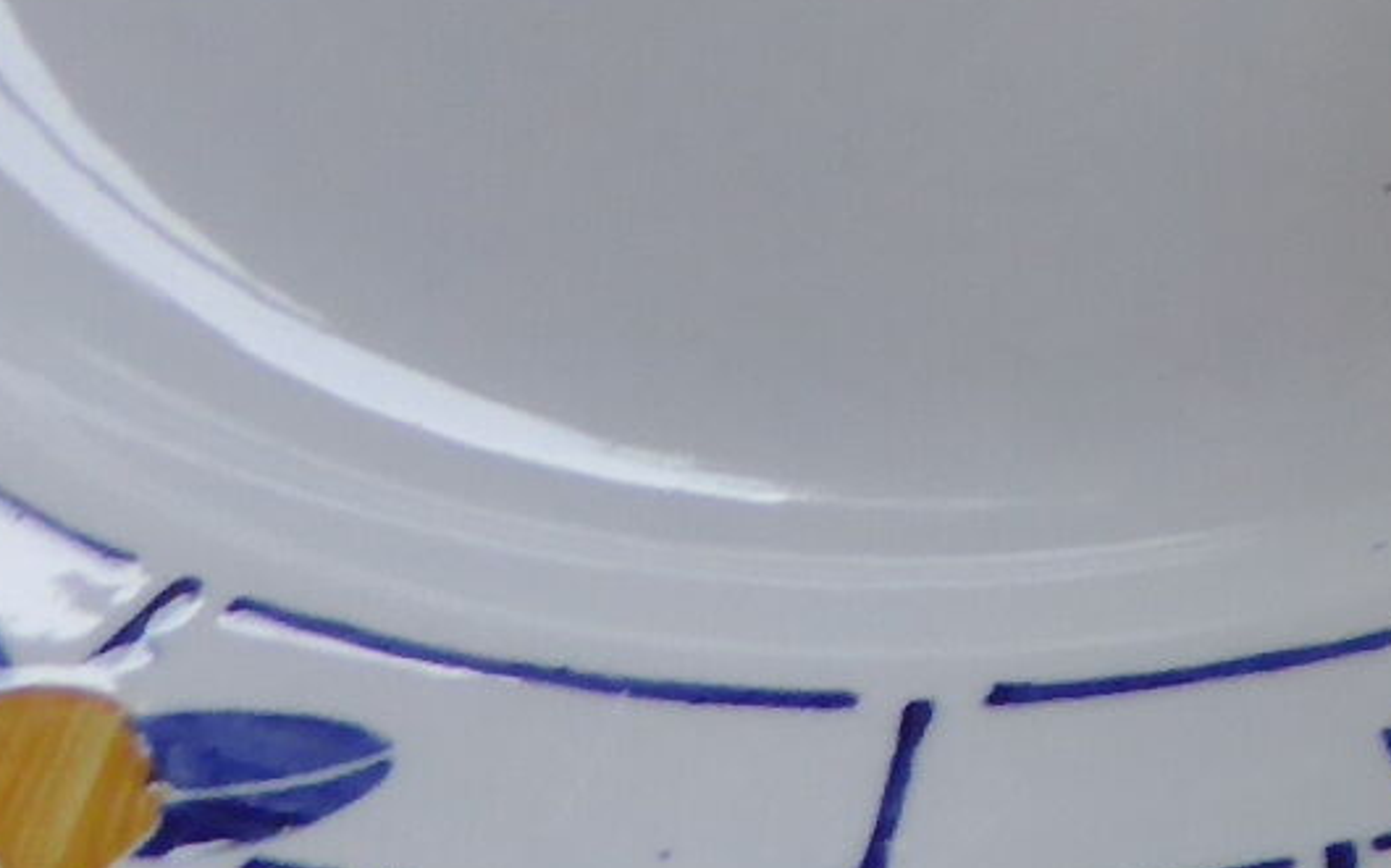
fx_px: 4851
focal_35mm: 128
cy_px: -1067
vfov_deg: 9.3
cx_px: 2942
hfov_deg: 13.5
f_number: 3.3
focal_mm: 4.3
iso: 160
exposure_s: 1/60
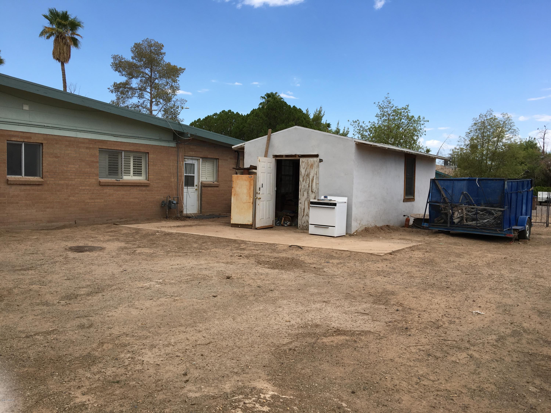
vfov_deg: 48.2
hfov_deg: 61.7
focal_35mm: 29
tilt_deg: -2.5
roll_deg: -2.5
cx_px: 276
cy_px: 206
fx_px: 462
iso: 25
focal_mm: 4.15
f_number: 2.2
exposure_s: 1/962
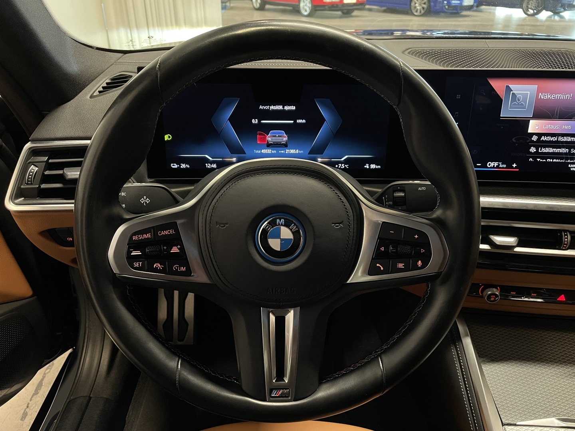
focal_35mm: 26
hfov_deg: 67.3
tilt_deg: -29.2
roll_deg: +0.0
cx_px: 288
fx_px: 432
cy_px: 216
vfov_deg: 53.1
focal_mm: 4.2
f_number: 1.6
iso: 500
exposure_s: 1/41
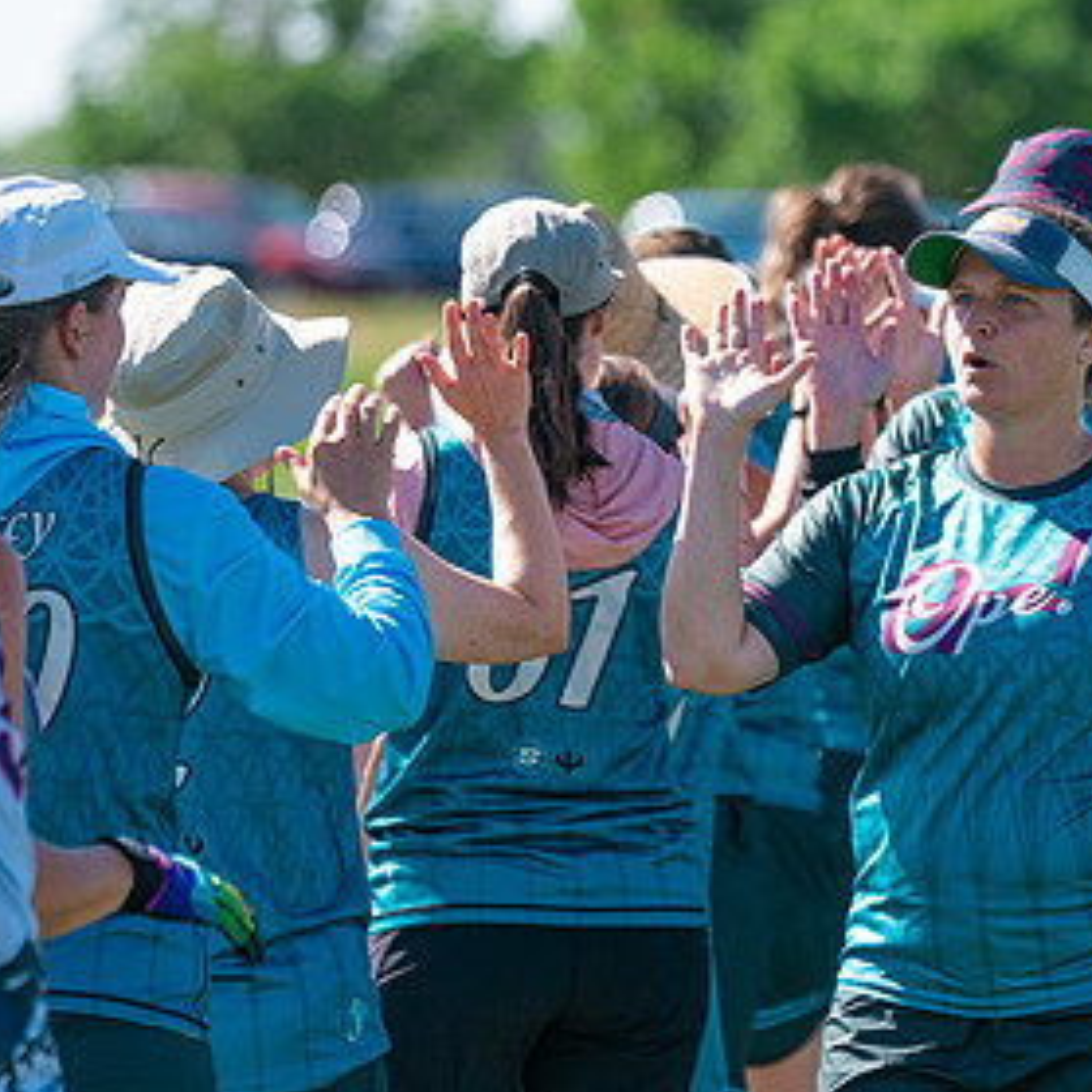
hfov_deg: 4.9
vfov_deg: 4.9
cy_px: 534
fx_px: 12634
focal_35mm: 354
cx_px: 971
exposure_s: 1/3200
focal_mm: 200
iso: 400
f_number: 3.5
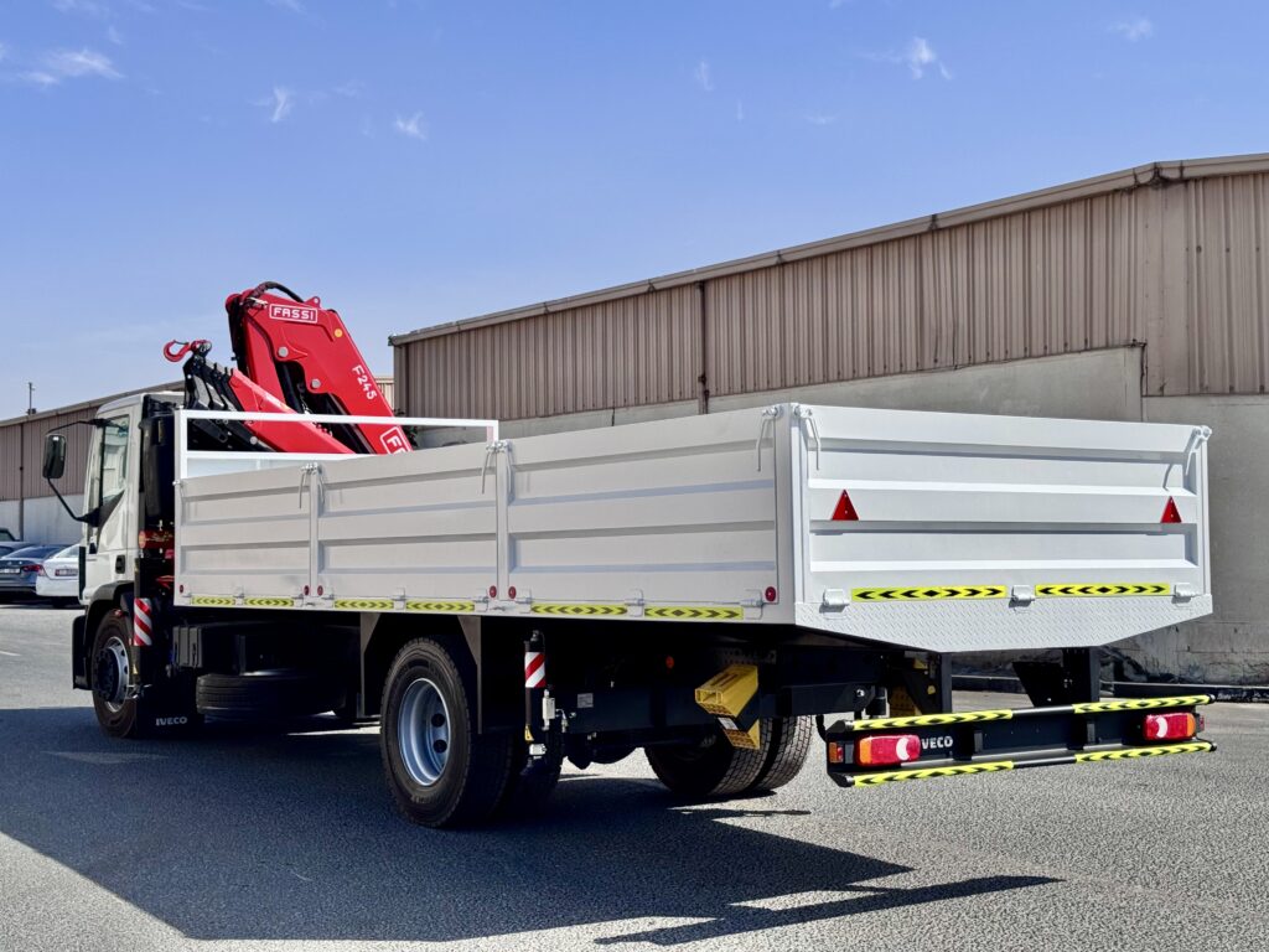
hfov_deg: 39.7
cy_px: 476
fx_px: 1760
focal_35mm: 48
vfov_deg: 30.3
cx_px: 634
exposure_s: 1/5848
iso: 64
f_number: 1.78
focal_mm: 6.76
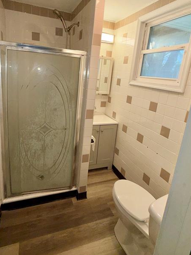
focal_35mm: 18
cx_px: 81
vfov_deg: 87.1
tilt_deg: -12.4
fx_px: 132
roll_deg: +0.8
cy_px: 108
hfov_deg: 71.2
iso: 25
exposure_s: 1/120
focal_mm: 2.22
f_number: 2.2
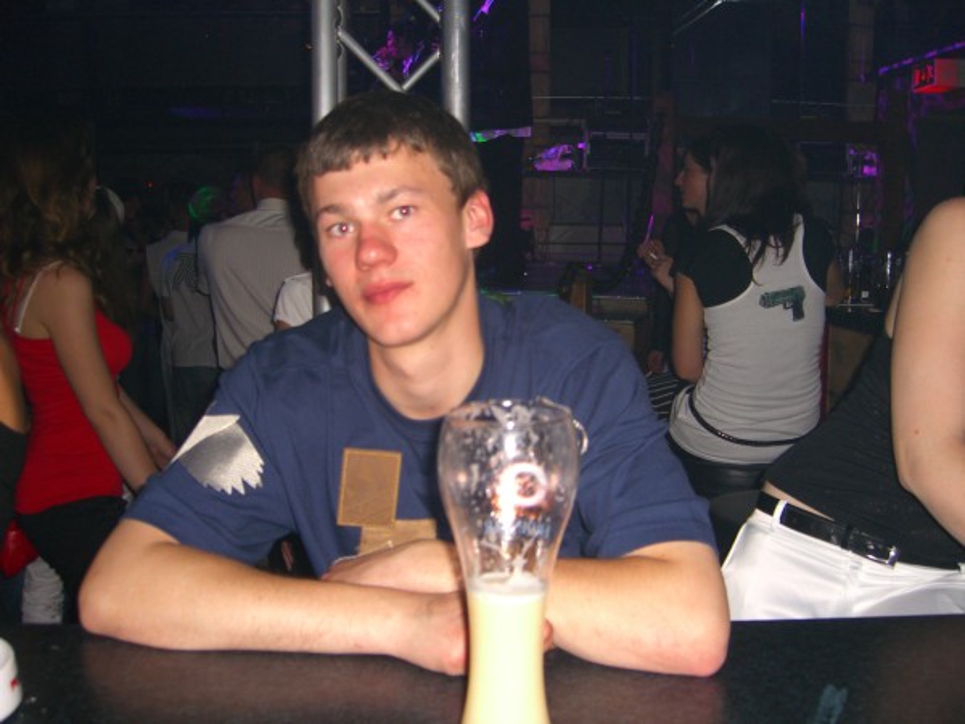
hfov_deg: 49.0
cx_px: 482
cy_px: 362
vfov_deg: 37.7
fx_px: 1059
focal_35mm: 38
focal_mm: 7.9
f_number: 2.8
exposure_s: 1/60
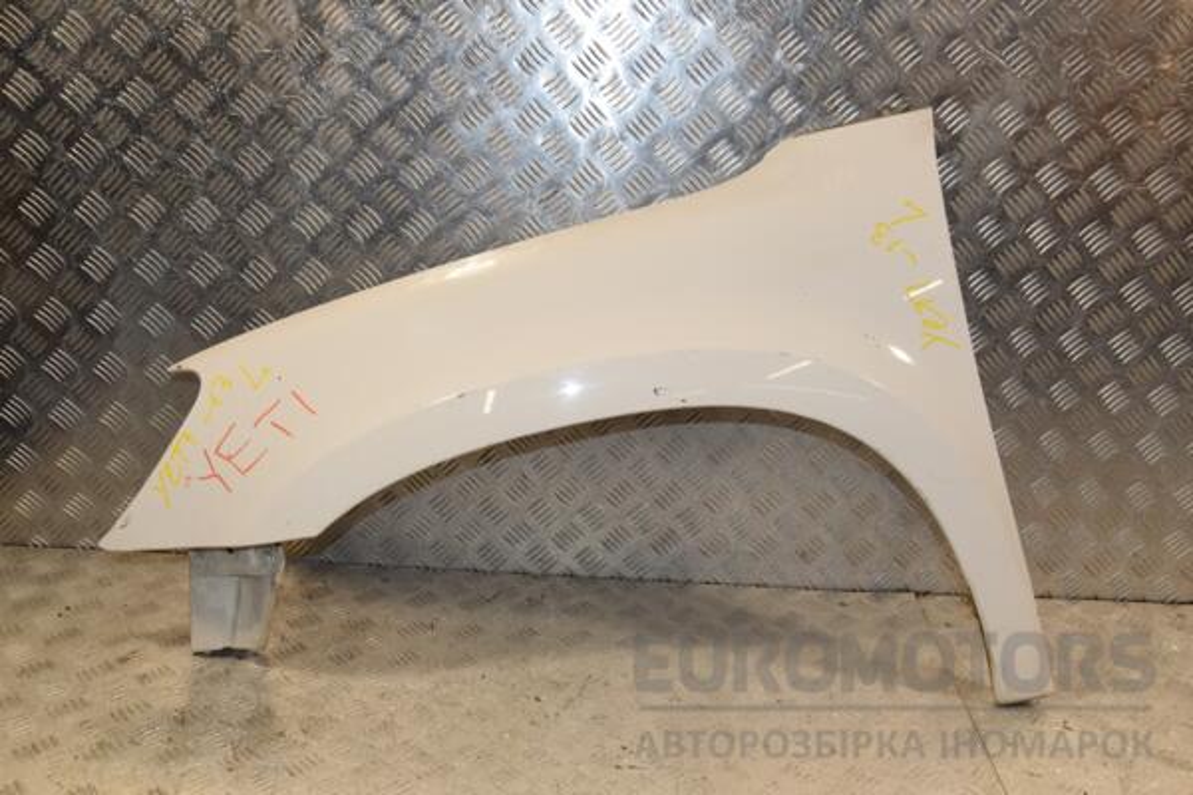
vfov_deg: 40.0
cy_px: 398
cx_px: 596
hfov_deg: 57.2
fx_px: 1093
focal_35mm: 33
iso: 800
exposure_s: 1/200
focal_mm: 22
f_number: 8
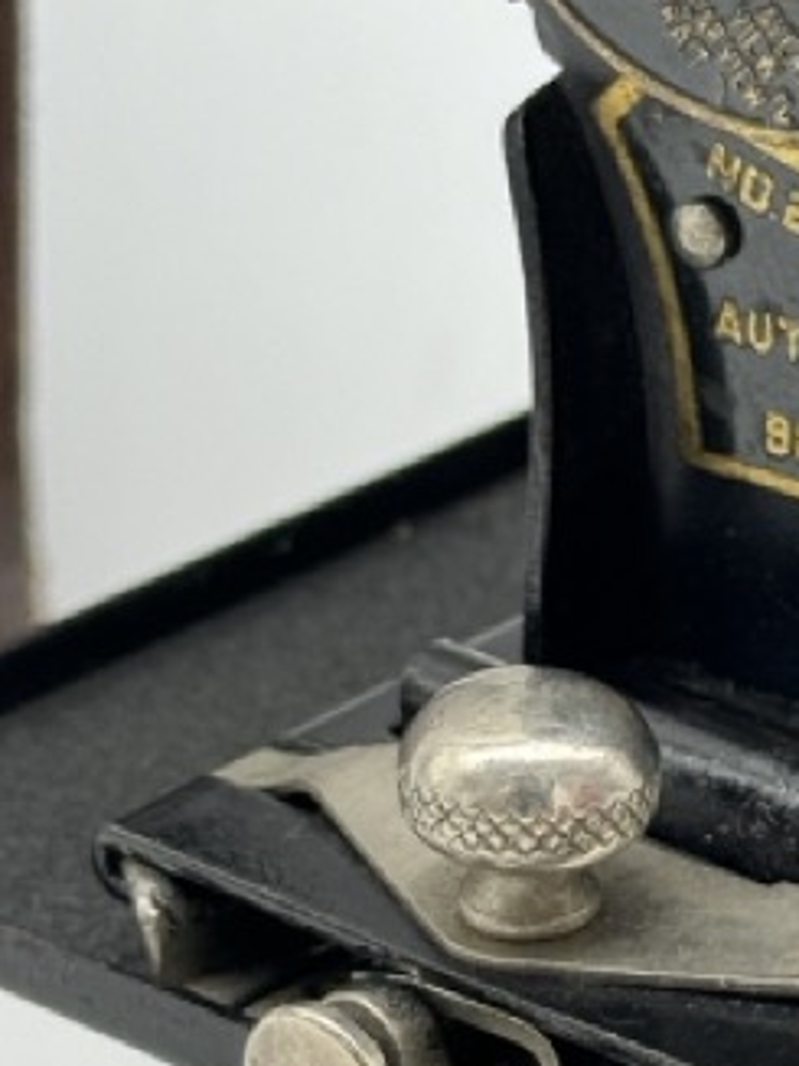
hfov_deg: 7.8
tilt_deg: -20.5
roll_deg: -0.5
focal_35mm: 188
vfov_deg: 10.5
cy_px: 176
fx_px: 5790
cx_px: 861
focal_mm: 6.76
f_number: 1.78
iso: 50
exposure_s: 1/149
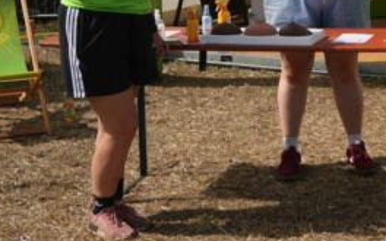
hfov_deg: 25.0
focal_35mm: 80
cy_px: -112
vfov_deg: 15.2
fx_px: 842
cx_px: 354
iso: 100
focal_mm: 18
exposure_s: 1/1000
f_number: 5
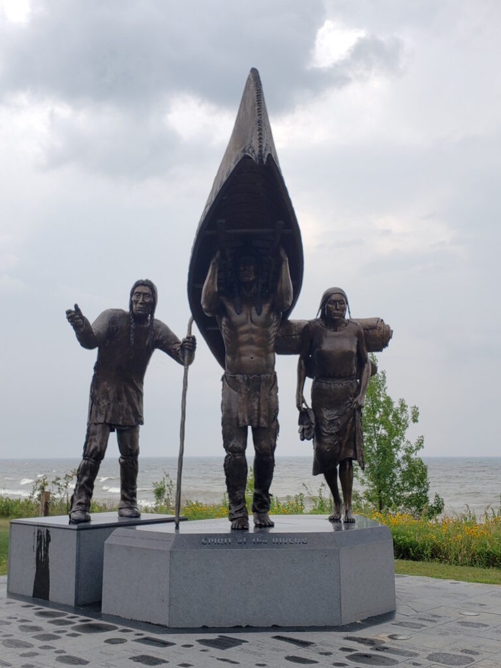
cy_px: 334
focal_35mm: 26
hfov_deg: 53.1
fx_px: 502
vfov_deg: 67.3
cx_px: 250
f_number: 2.4
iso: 50
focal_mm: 4.3
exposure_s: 1/838
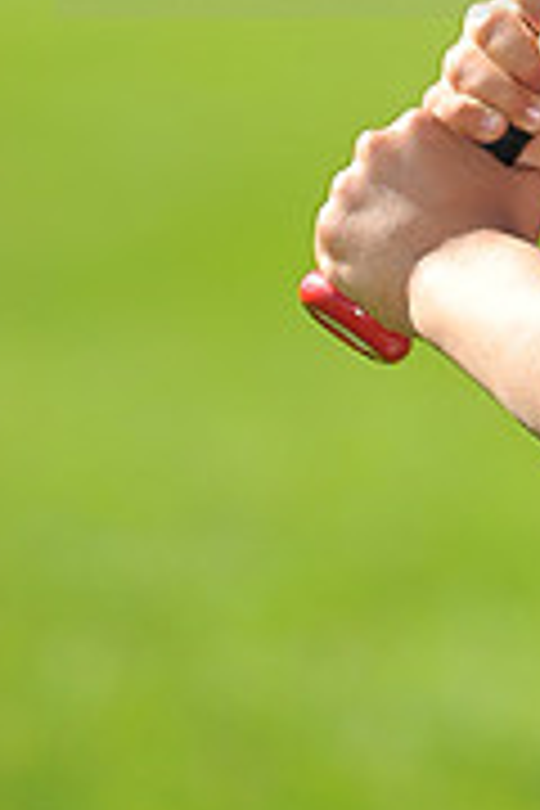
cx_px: 860
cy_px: -126
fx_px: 12712
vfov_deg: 3.6
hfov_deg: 2.4
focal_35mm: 565
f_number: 4.5
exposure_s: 1/1000
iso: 200
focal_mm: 175
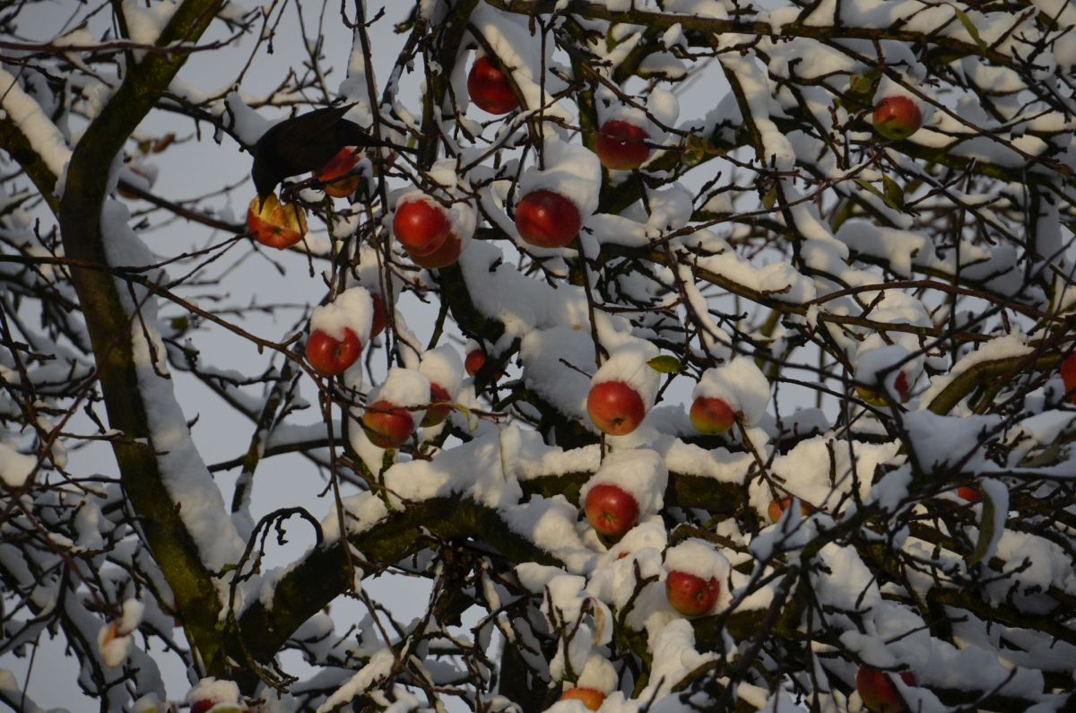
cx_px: 538
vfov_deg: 4.6
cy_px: 356
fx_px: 8949
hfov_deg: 6.9
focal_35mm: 300
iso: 280
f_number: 6.3
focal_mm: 200
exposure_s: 1/500
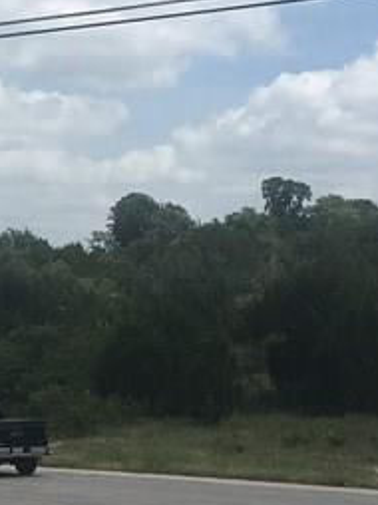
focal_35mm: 117
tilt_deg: +1.9
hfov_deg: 12.2
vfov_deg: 16.8
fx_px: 1706
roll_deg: -0.8
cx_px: -133
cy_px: 294
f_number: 2.2
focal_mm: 4.15
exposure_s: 1/2747
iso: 25
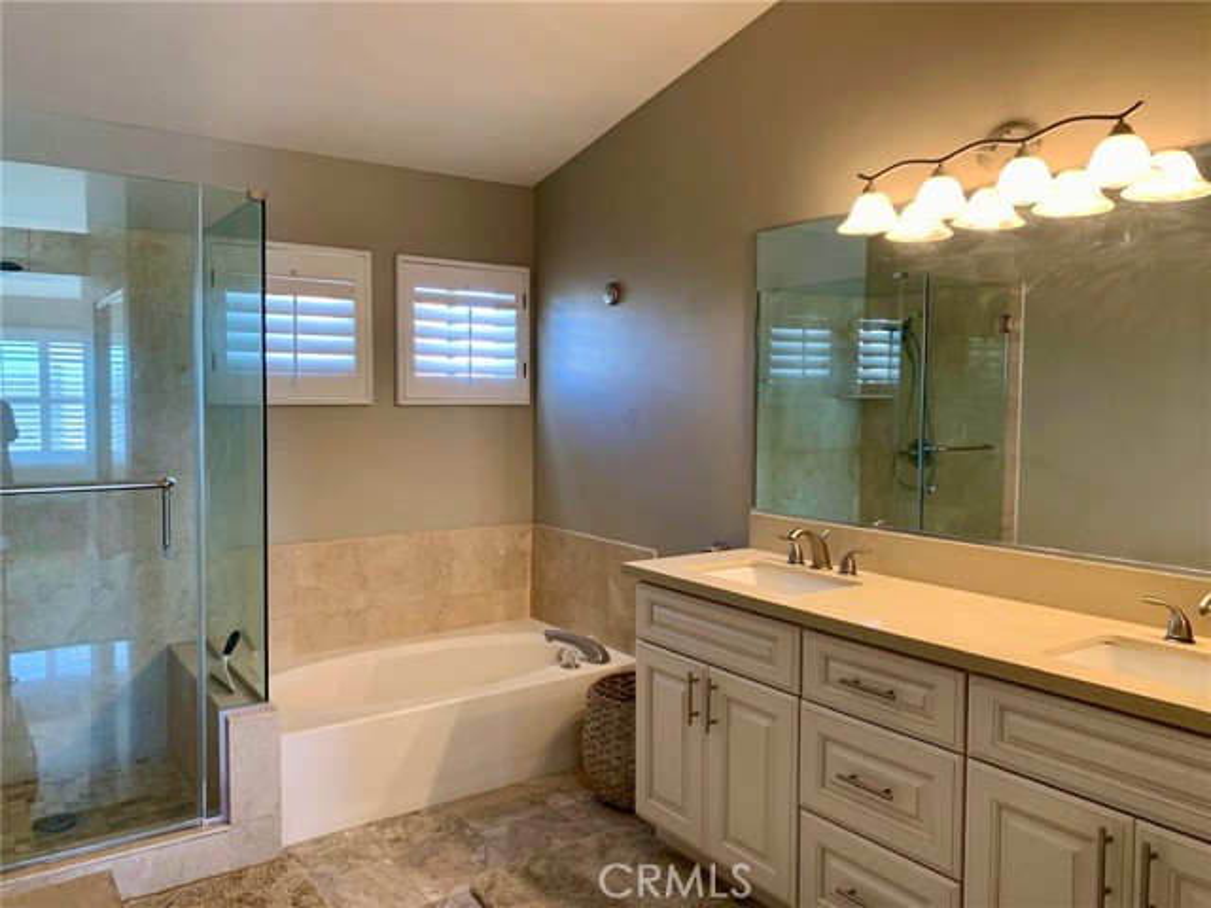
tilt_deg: -4.3
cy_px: 454
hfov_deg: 67.3
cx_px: 606
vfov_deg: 53.1
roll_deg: -0.3
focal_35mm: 26
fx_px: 910
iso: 125
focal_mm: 4.25
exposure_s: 1/60
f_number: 1.8
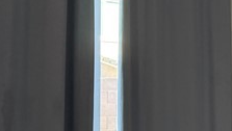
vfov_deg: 10.1
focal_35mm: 120
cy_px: 81
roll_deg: -0.3
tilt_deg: +1.9
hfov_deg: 14.2
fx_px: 739
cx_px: 496
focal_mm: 6.76
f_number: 1.78
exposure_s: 1/120
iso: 320
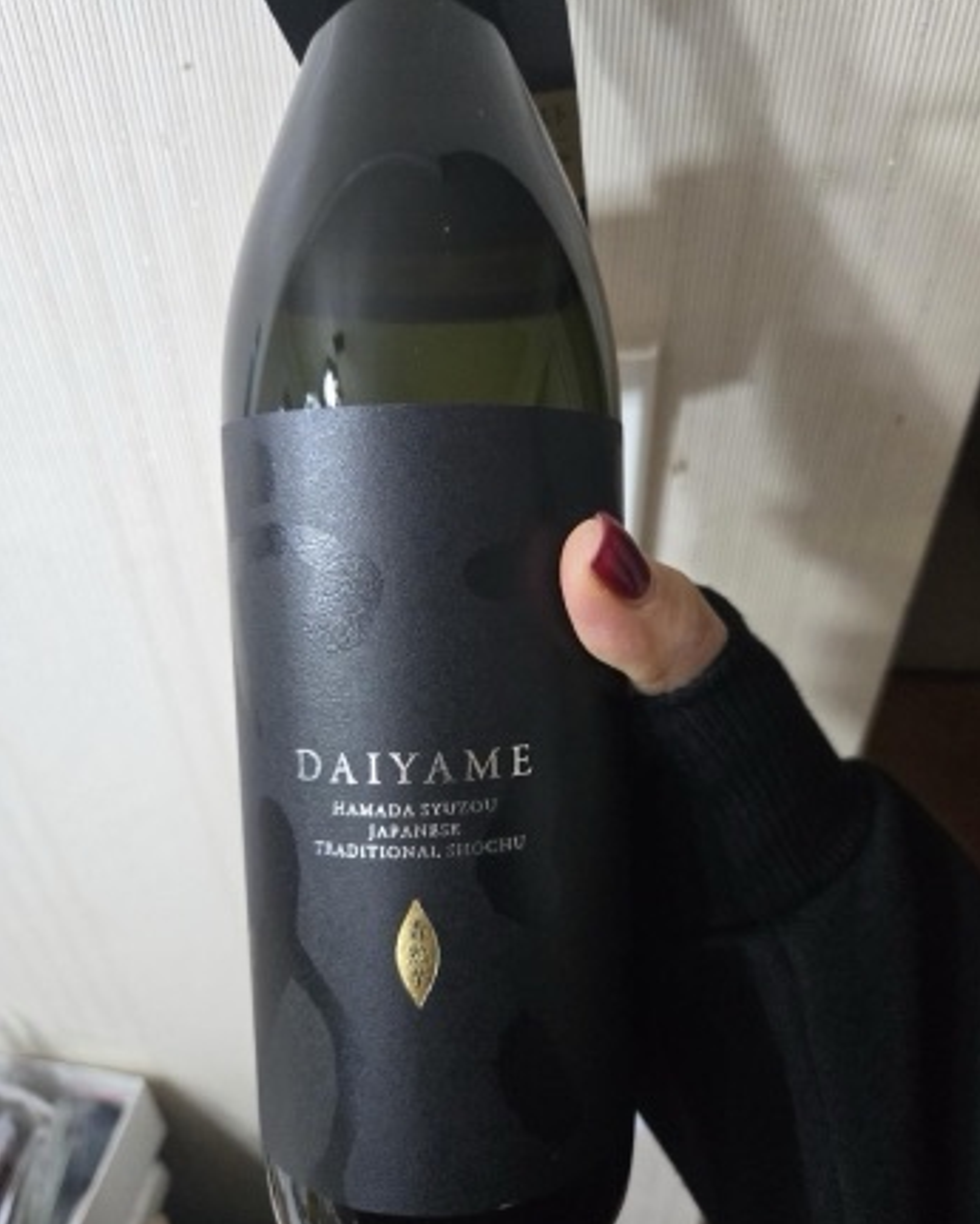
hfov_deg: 56.8
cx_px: 508
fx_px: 906
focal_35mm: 25
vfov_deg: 68.1
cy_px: 619
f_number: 1.8
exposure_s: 1/120
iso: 1000
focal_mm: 5.4
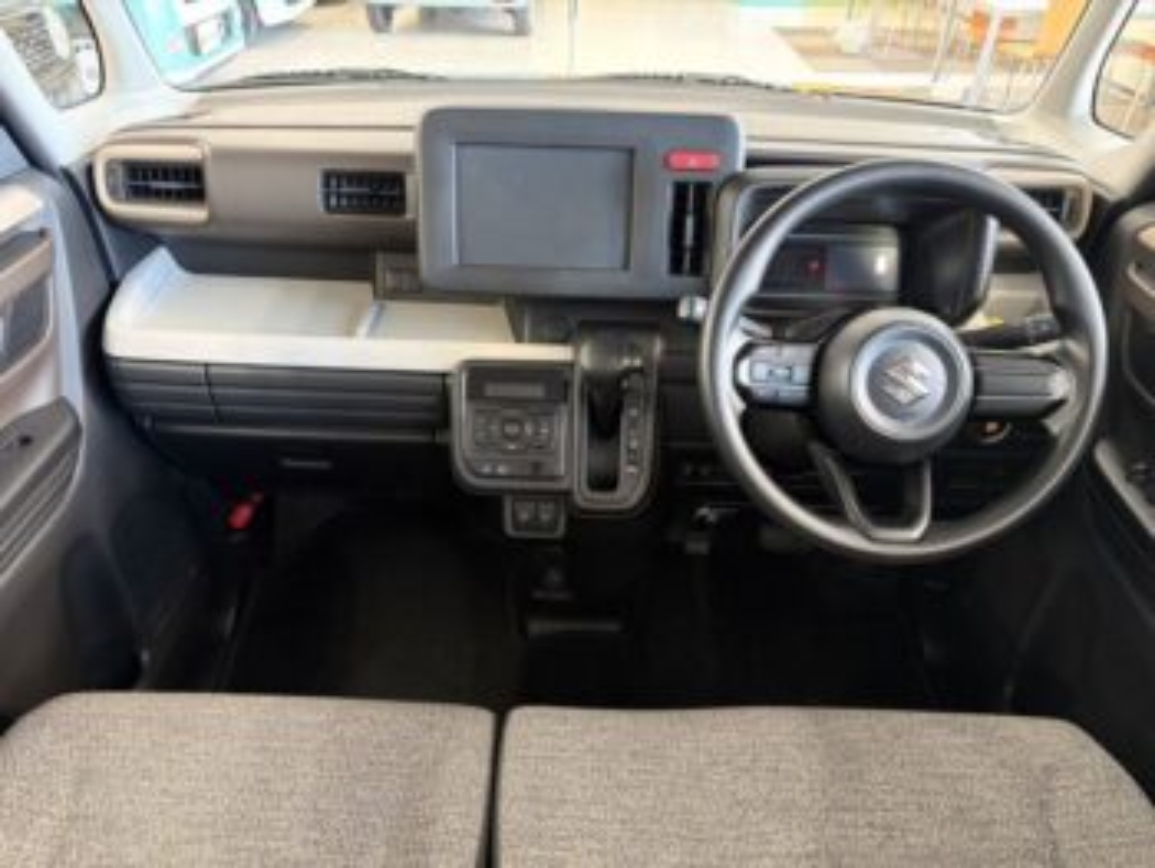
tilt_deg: -34.0
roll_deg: -1.2
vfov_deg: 53.1
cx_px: 578
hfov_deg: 67.3
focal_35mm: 26
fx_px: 868
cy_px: 434
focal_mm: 5.96
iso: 500
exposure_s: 1/40
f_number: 1.6
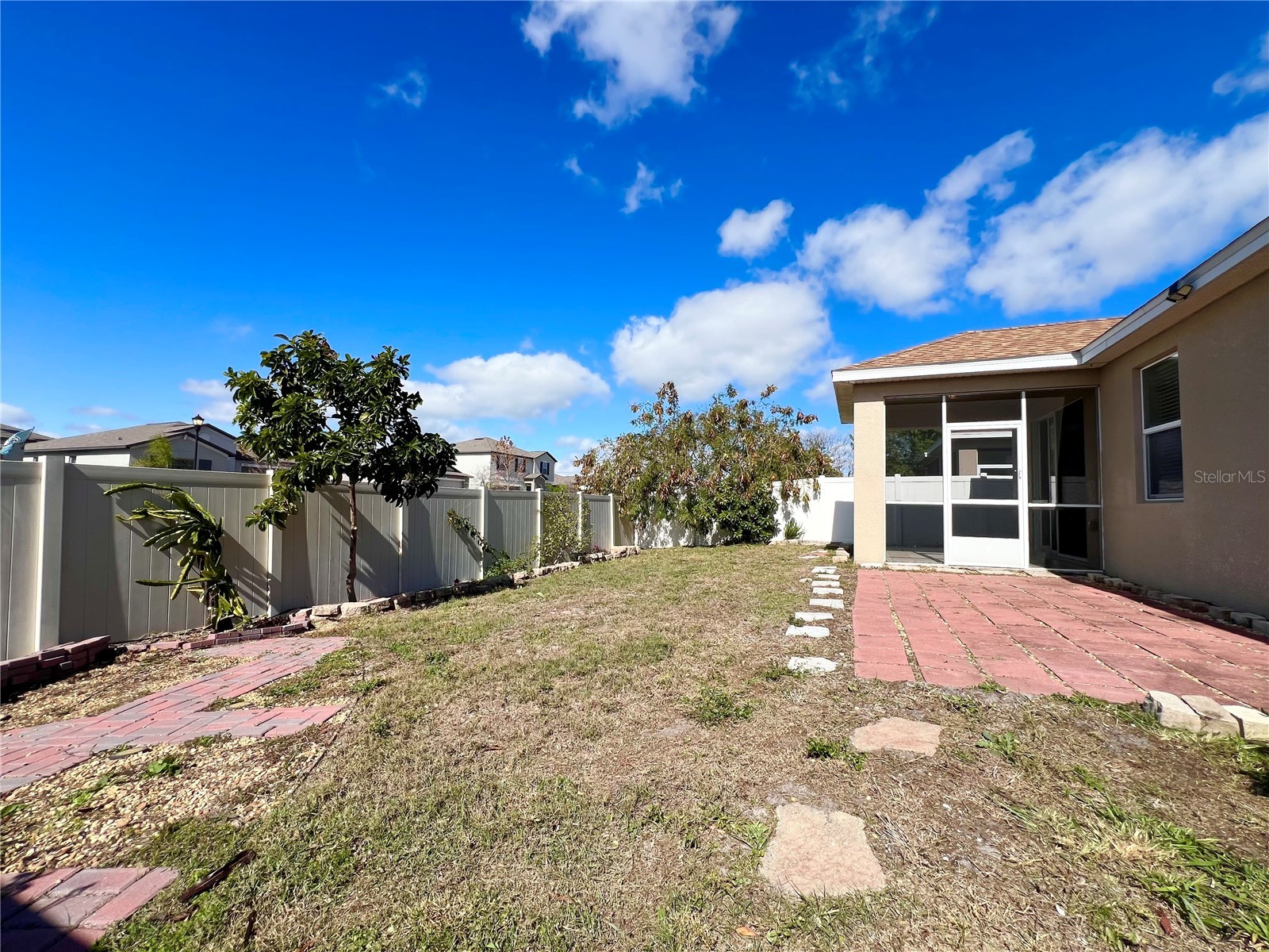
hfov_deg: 106.2
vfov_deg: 89.9
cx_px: 634
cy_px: 476
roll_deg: -0.9
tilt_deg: +2.5
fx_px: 477
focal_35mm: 13
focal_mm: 1.57
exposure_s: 1/2538
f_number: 1.8
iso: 32
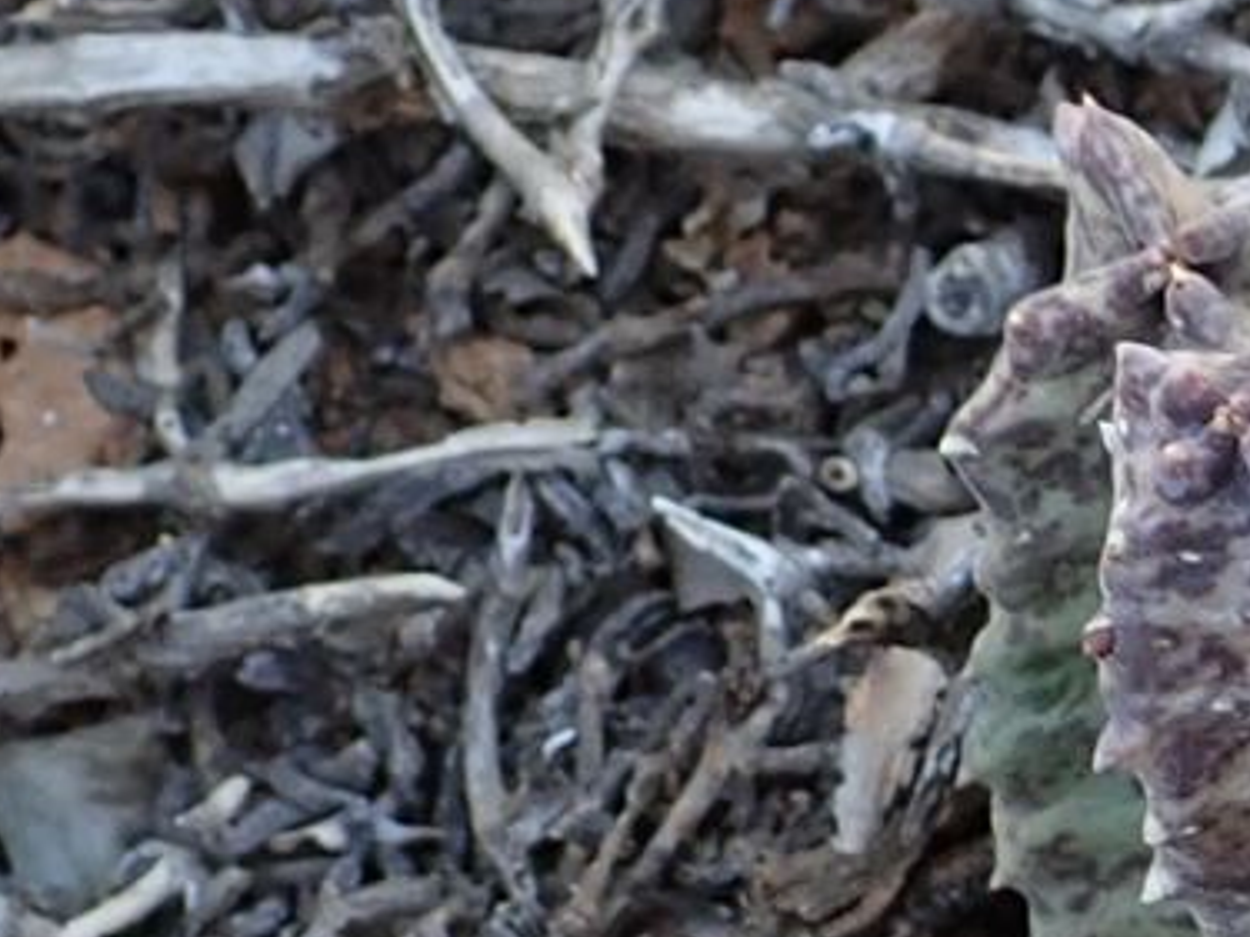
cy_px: 1701
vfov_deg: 8.9
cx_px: 1603
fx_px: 5776
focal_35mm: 160
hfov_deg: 12.0
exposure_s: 1/60
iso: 100
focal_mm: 5.5
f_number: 3.2
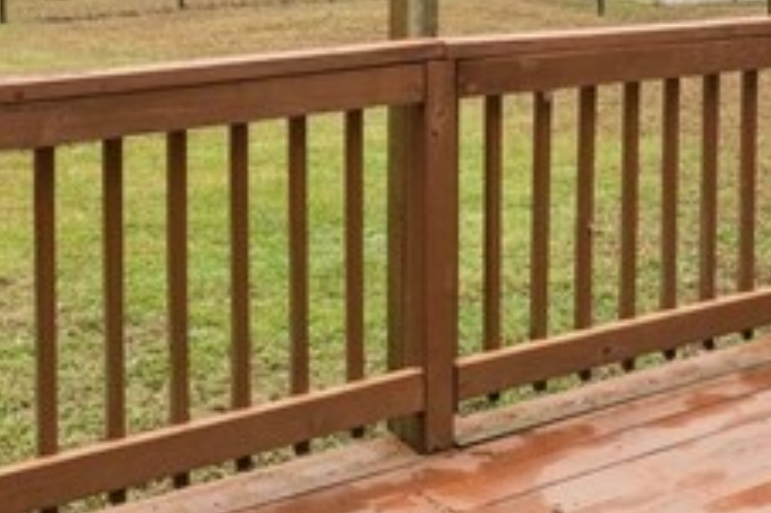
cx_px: 509
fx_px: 1434
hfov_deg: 29.9
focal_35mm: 67
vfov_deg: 19.4
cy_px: -53
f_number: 8
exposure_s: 1/125
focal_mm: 14
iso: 1000
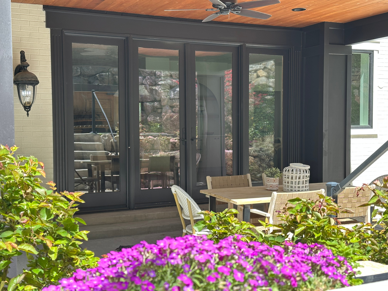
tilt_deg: -2.4
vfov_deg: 30.3
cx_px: 194
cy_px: 146
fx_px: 538
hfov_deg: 39.7
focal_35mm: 48
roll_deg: +1.0
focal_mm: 6.86
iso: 64
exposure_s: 1/491
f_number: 1.78
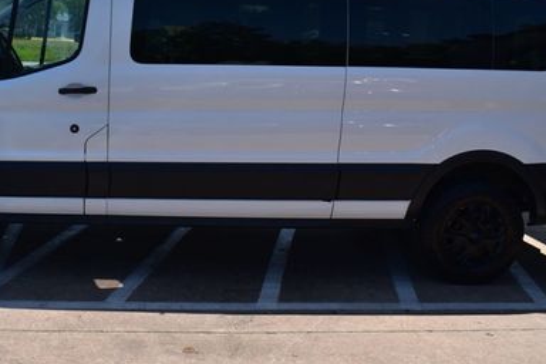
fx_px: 758
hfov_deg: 39.2
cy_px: 101
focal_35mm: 50
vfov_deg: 26.7
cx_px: 193
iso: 320
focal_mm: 20
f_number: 11
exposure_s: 1/500
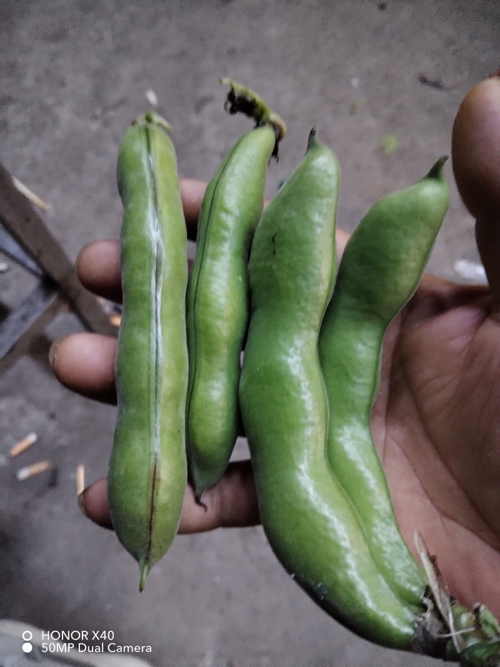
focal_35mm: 26
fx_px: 501
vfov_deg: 67.3
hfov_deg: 53.1
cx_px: 250
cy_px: 334
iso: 1565
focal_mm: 4.25
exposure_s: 1/33.3
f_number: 1.8
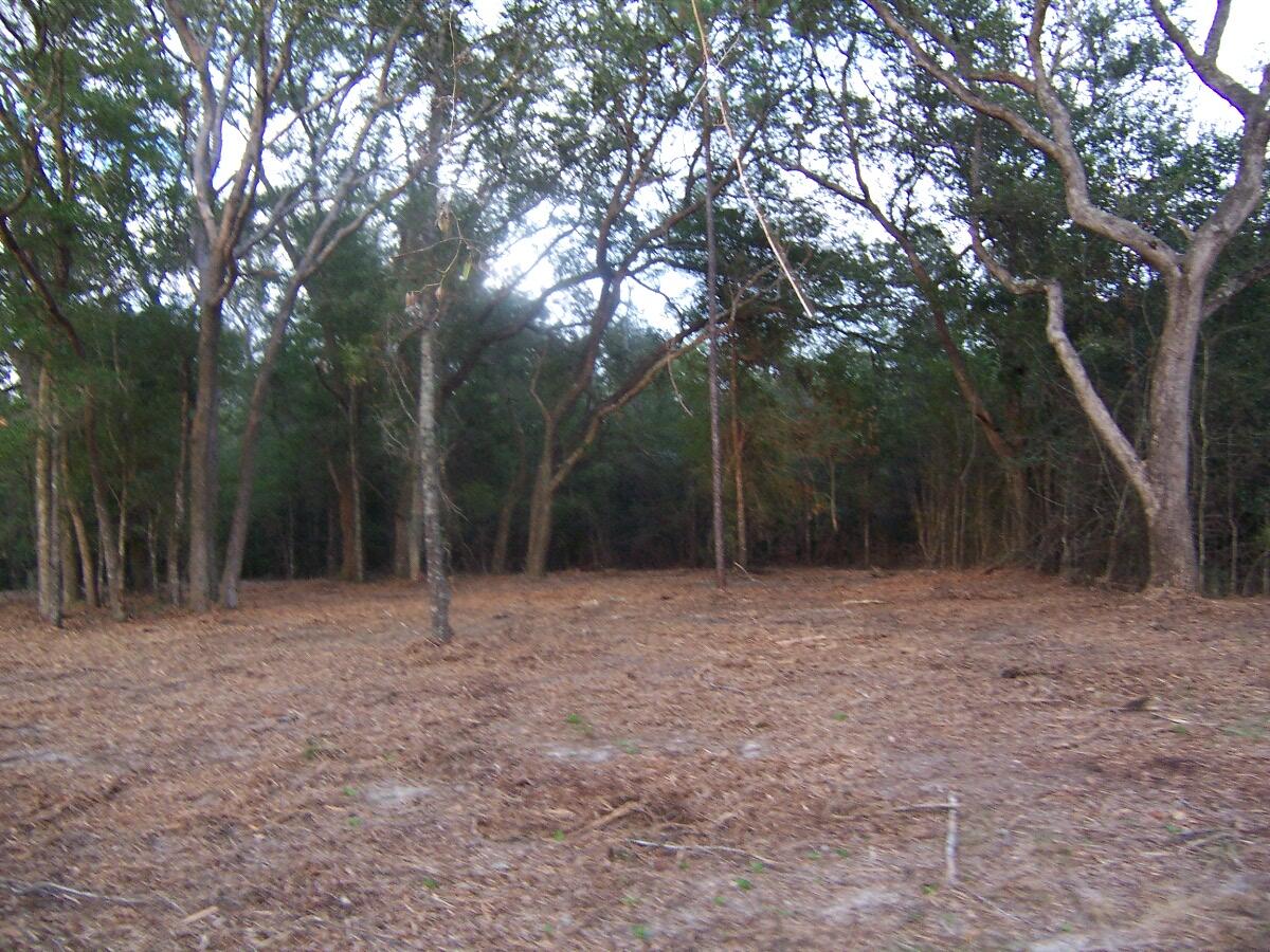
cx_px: 635
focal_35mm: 33
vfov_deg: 42.9
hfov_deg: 55.4
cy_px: 476
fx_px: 1211
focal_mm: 5.5
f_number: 2.8
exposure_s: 1/60
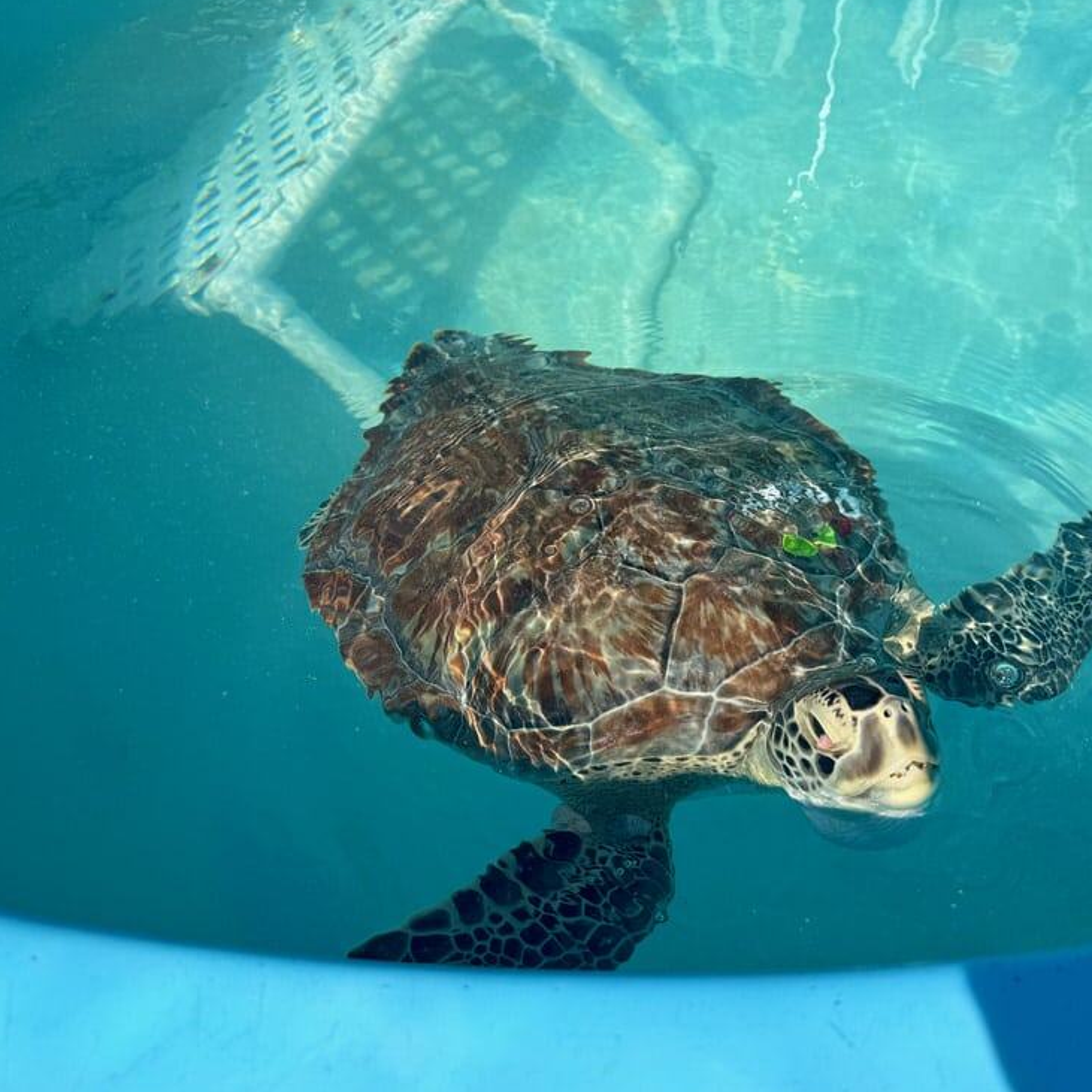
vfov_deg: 55.6
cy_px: 544
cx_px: 693
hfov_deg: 54.9
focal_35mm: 29
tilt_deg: -50.7
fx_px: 1035
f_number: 1.78
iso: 80
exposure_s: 1/1112
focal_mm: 6.86
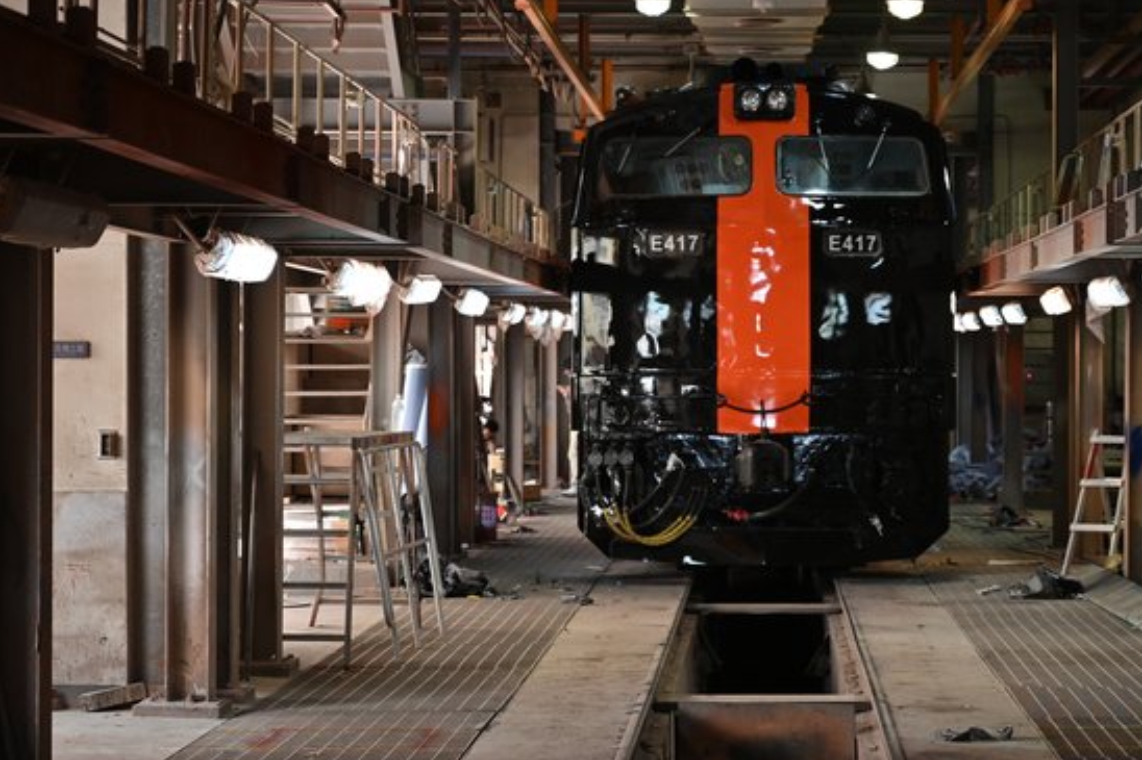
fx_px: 2917
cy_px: 382
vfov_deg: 14.9
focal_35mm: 92
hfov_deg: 22.1
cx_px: 759
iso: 500
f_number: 4
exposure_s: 1/80
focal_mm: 63
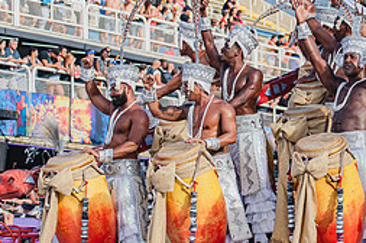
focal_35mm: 195
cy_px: 71
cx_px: 385
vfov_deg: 7.0
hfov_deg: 10.5
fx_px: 1980
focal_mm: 85
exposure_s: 1/1600
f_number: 5.6
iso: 400
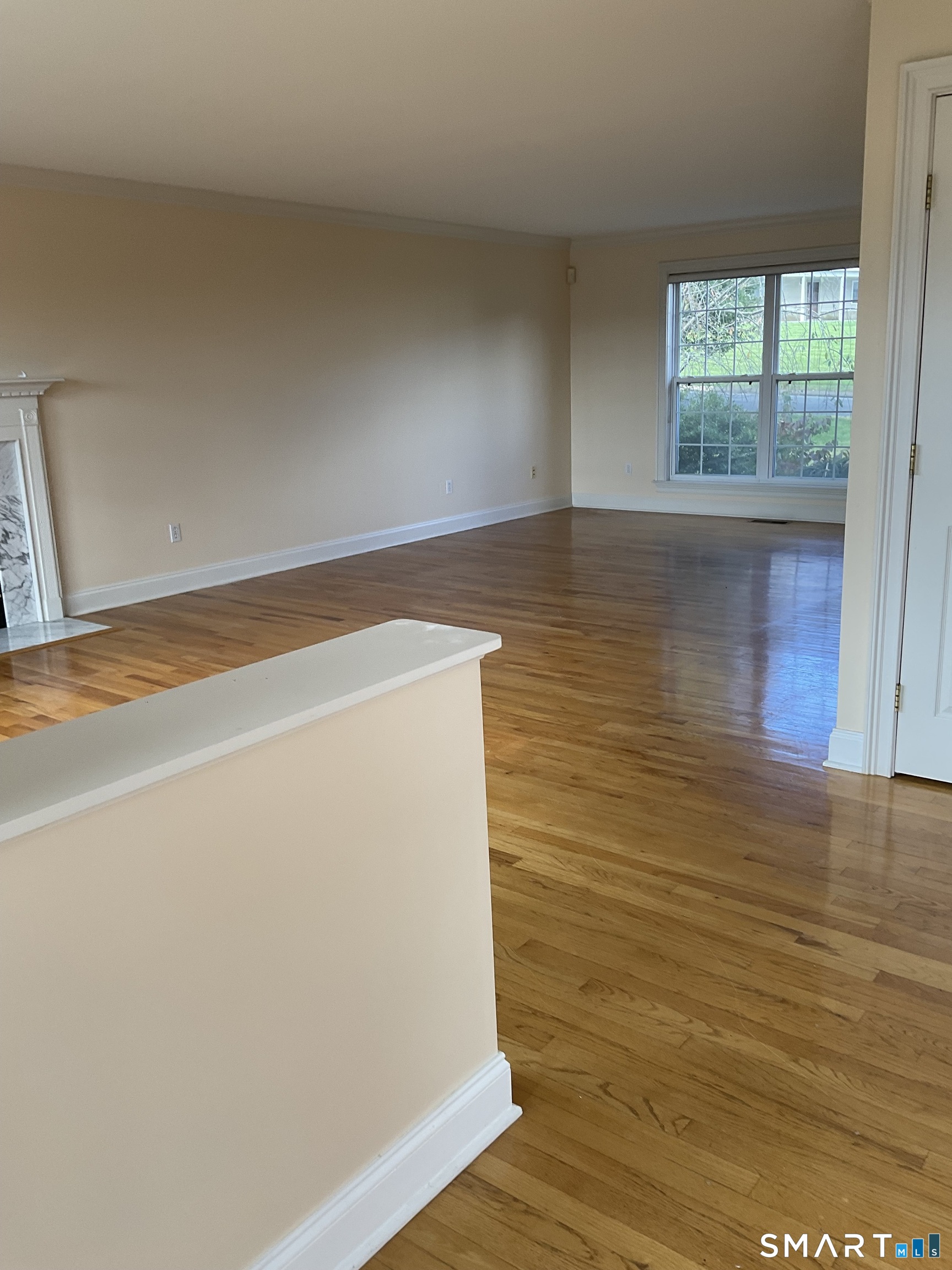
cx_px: 476
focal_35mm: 29
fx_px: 1063
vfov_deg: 61.7
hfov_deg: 48.2
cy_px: 635
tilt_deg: -13.4
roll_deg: +0.9
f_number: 1.8
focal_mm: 3
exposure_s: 1/122
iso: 40
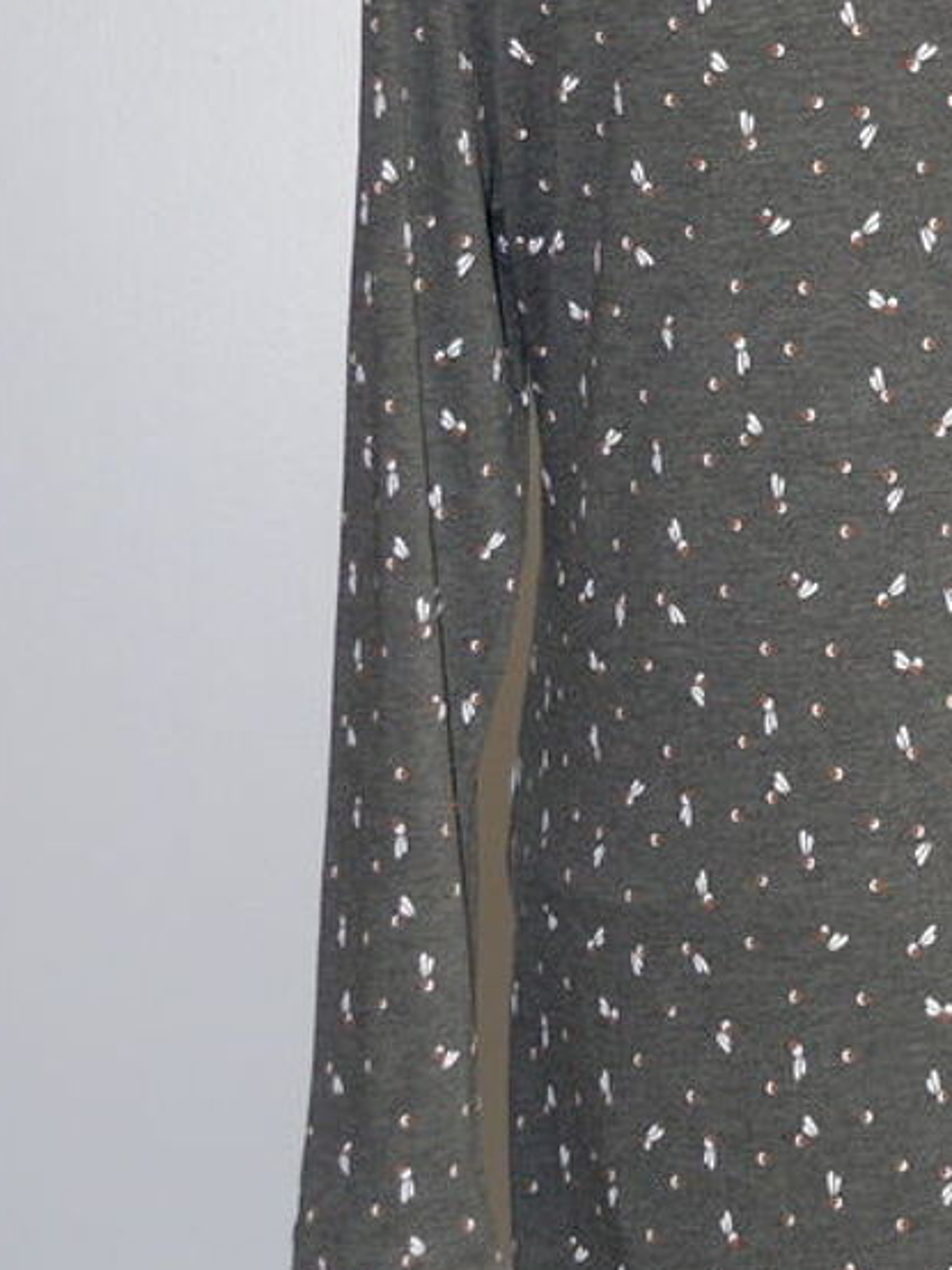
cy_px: 277
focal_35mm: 147
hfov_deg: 10.0
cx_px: 897
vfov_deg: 13.4
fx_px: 5388
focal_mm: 11
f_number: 3.2
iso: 100
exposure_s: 1/30
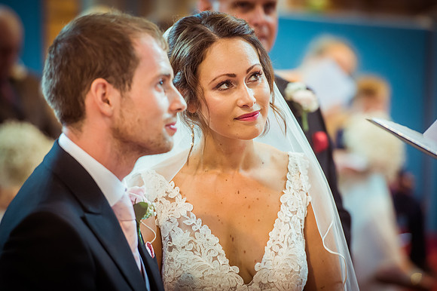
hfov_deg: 10.3
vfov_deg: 6.9
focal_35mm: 200
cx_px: 218
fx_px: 2426
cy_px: 146
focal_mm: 200
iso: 3200
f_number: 4.5
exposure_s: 1/100
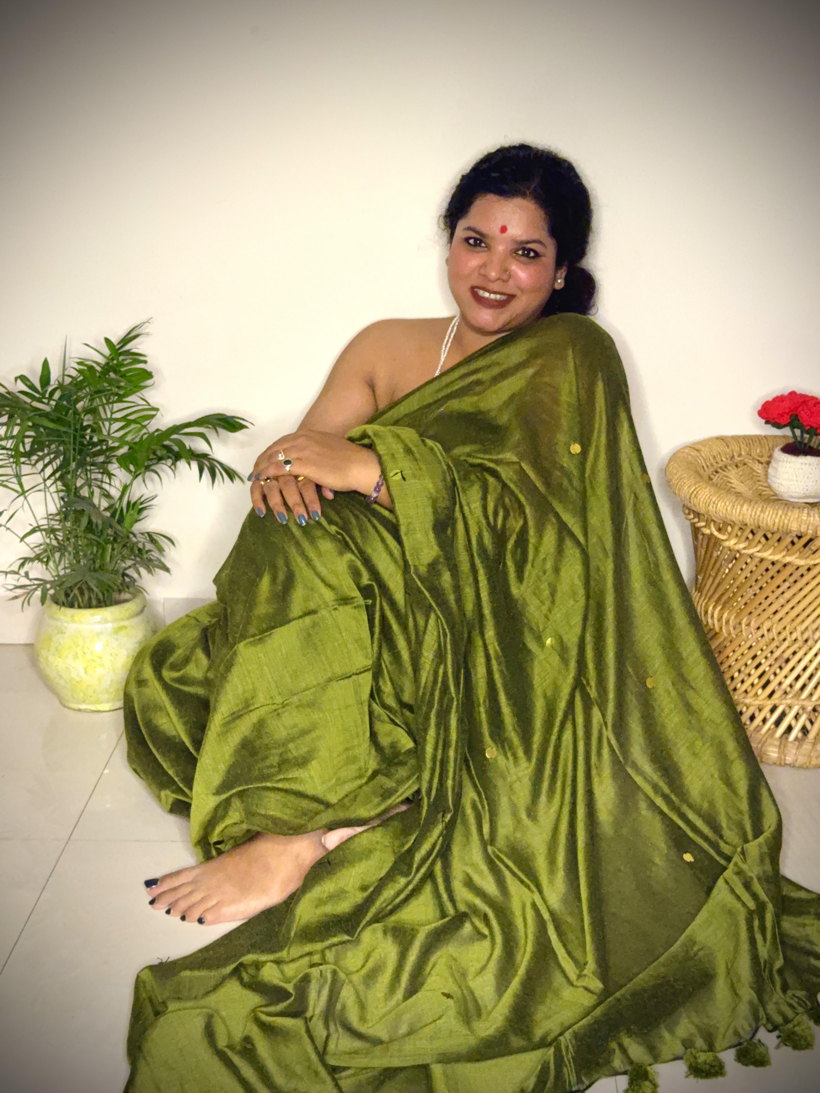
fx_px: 1516
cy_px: 546
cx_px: 410
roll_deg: -0.3
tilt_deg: -18.4
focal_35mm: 48
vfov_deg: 39.7
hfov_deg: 30.3
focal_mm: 6.76
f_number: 1.78
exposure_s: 1/33
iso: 500
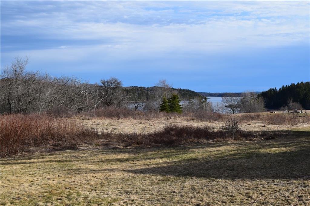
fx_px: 400
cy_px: 103
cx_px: 155
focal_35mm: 46
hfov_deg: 42.3
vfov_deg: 28.9
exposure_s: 1/500
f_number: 11
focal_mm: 31
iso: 320
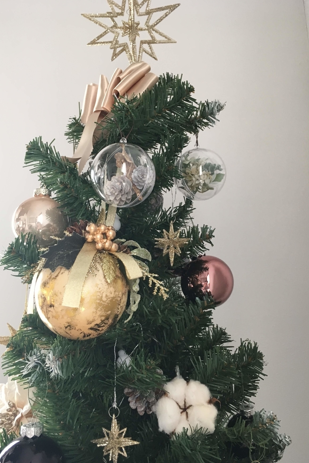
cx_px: 156
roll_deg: +2.4
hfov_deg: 42.3
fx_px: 399
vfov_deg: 60.3
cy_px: 231
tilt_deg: +9.2
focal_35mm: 31
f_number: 2.2
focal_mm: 4.15
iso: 40
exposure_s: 1/30
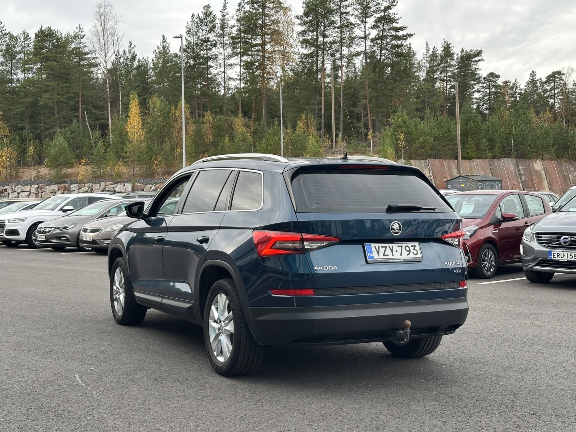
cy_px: 216
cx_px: 288
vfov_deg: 30.3
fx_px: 799
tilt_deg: -0.2
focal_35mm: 48
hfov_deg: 39.7
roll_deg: +1.1
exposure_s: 1/355
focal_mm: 6.86
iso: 64
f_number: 1.78
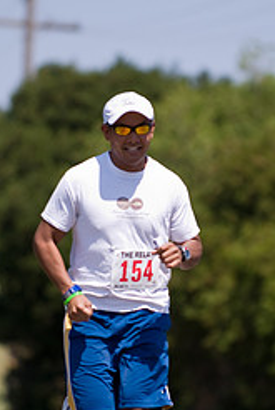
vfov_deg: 3.8
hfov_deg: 2.5
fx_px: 6252
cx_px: 179
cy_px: 240
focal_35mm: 548
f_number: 2.8
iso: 100
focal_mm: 200
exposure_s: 1/1600
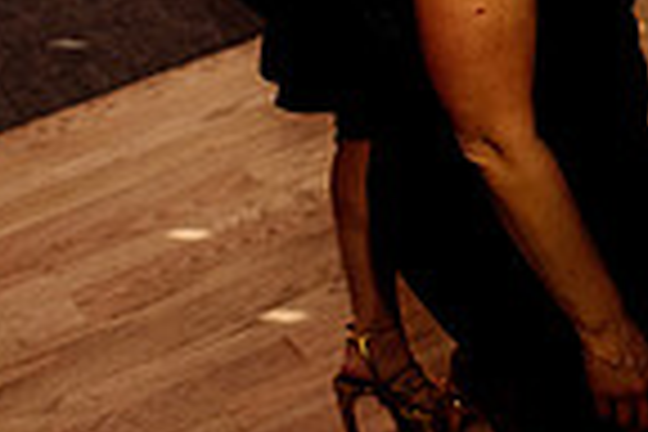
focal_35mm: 141
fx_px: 2538
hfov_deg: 14.3
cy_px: -191
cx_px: 698
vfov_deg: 9.5
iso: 2000
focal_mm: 35
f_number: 2.8
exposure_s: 1/200
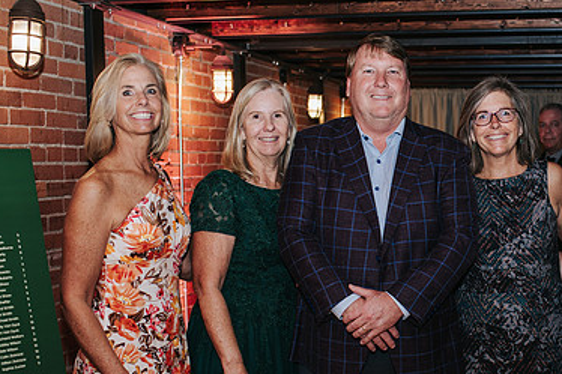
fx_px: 921
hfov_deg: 33.2
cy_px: 255
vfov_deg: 22.9
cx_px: 431
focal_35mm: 59
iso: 800
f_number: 3.2
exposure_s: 1/200
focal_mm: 35
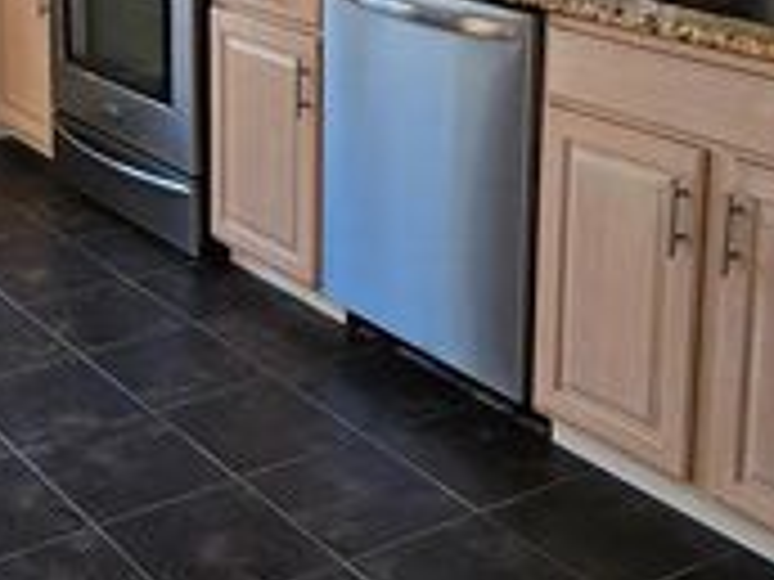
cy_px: -38
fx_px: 1498
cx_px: 162
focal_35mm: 67
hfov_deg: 28.4
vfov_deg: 21.0
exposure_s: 1/120
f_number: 1.8
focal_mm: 5.4
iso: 100
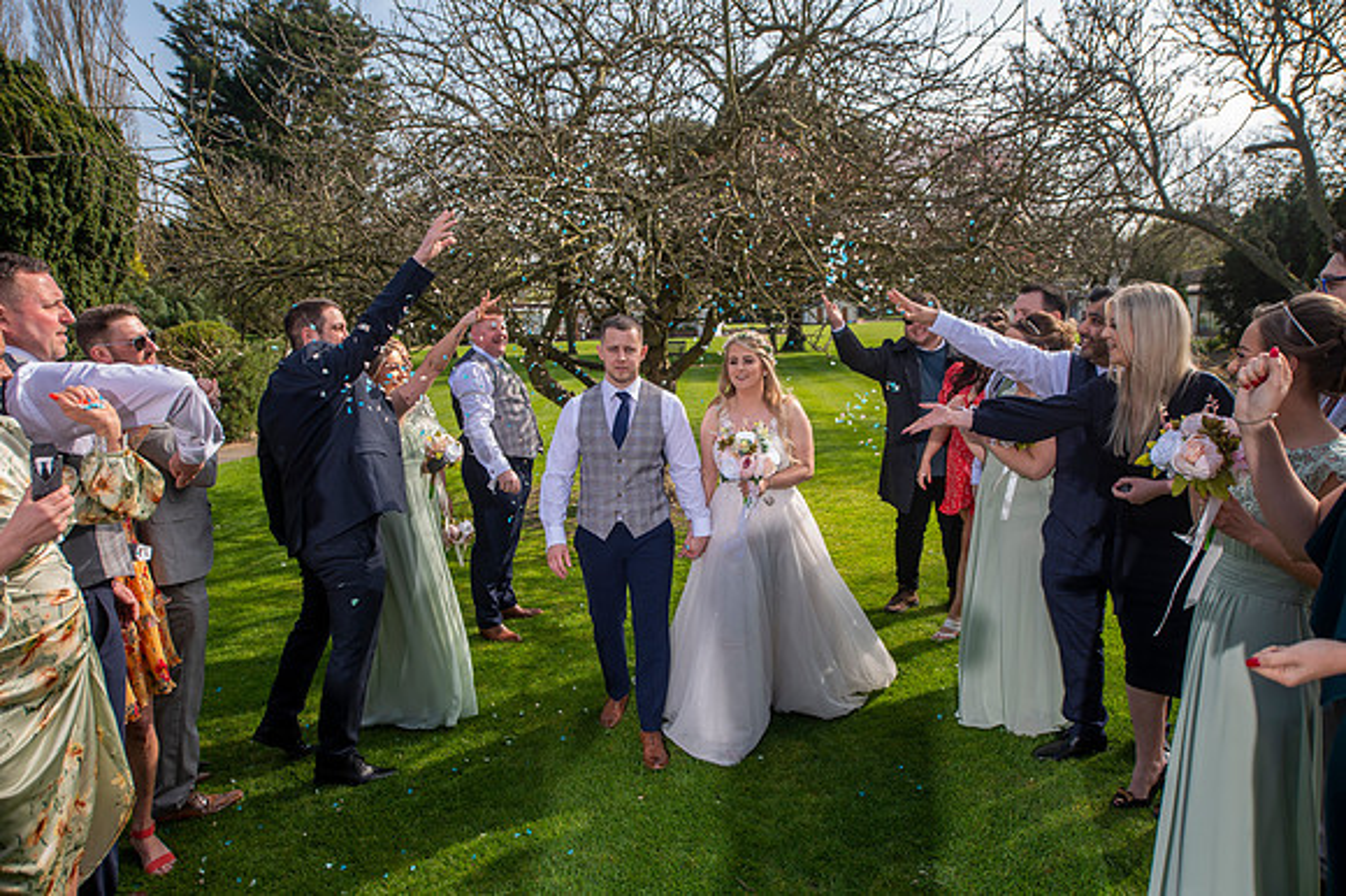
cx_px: 673
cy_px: 448
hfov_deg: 73.8
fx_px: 897
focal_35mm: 24
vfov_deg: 53.1
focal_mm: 24
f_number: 4
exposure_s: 1/500
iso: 125
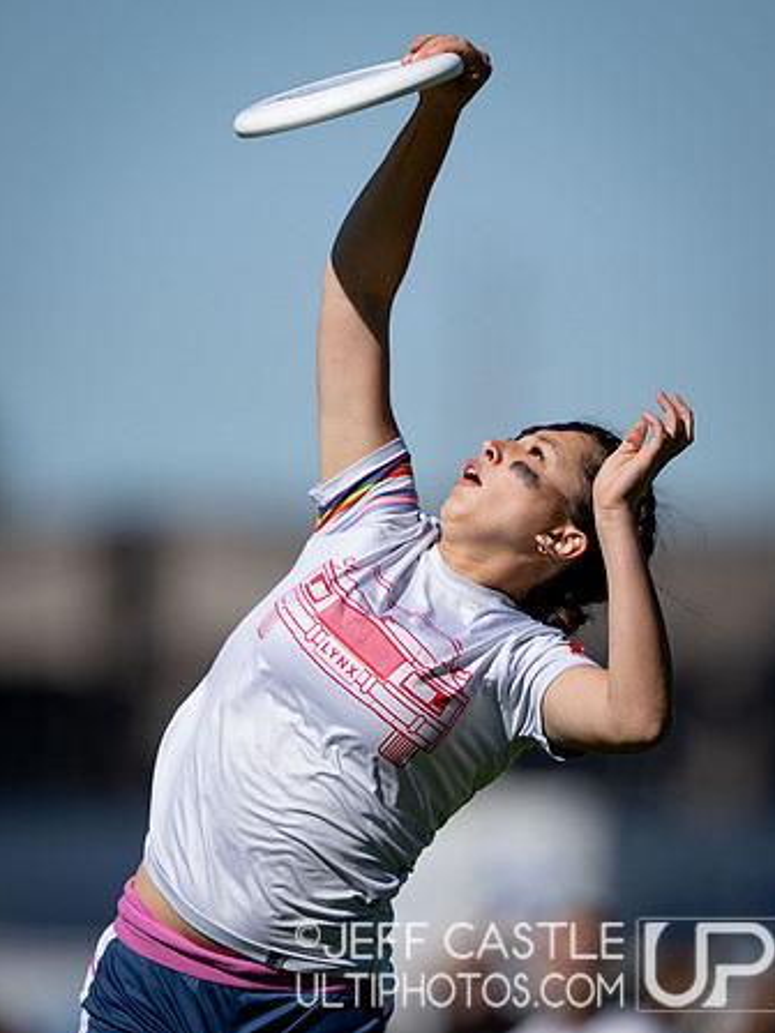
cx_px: 416
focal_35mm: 852
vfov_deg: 2.3
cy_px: 414
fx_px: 25433
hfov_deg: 1.7
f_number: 2.8
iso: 64
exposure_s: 1/2500
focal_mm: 400
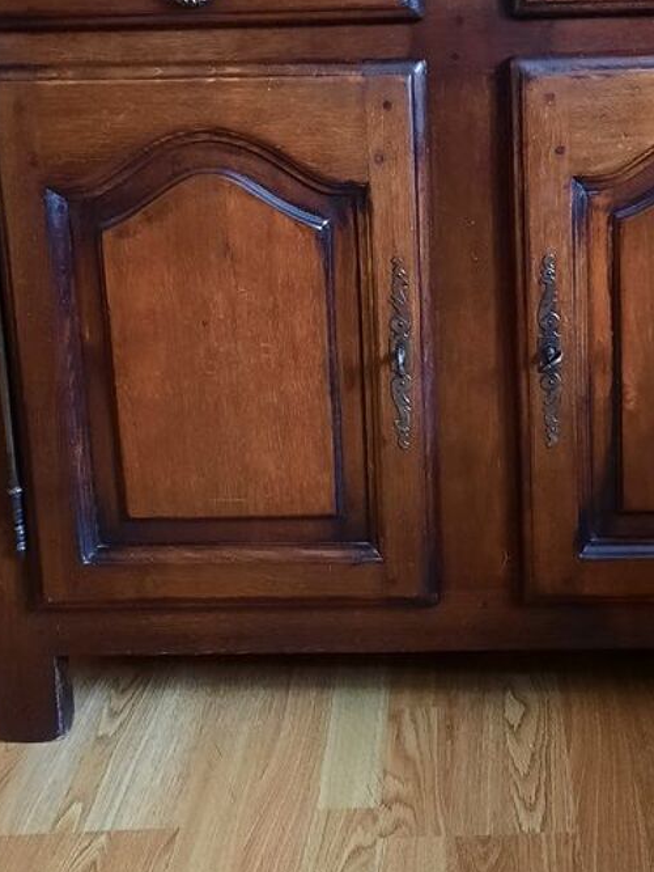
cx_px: 472
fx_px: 1259
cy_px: 209
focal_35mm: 50
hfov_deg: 28.8
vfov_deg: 37.2
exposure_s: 1/25
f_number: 2
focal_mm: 4.6
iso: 640
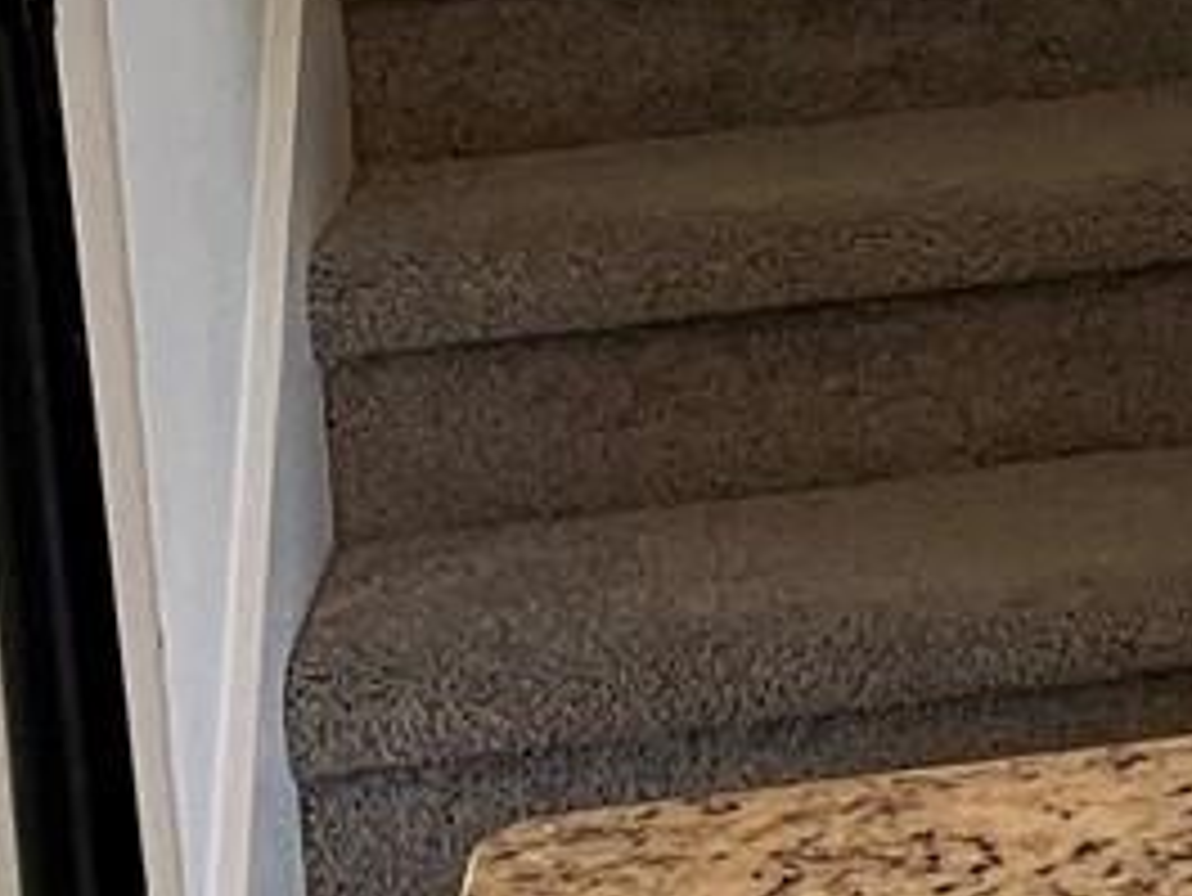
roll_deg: +4.1
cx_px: 2438
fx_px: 5822
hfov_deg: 10.6
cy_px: -1009
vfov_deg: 8.3
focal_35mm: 169
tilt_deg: -2.7
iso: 64
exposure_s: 1/60
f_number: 1.8
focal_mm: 3.99
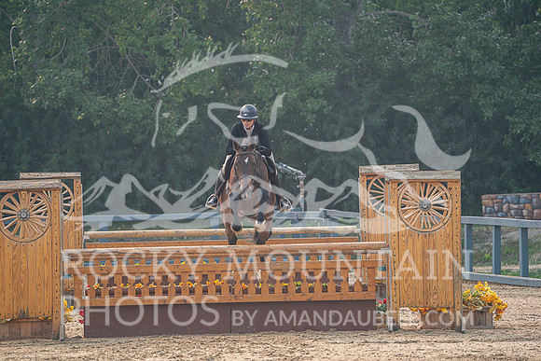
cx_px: 270
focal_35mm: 400
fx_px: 6012
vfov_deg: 3.4
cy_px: 180
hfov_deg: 5.2
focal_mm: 400
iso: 500
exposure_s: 1/640
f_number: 5.6
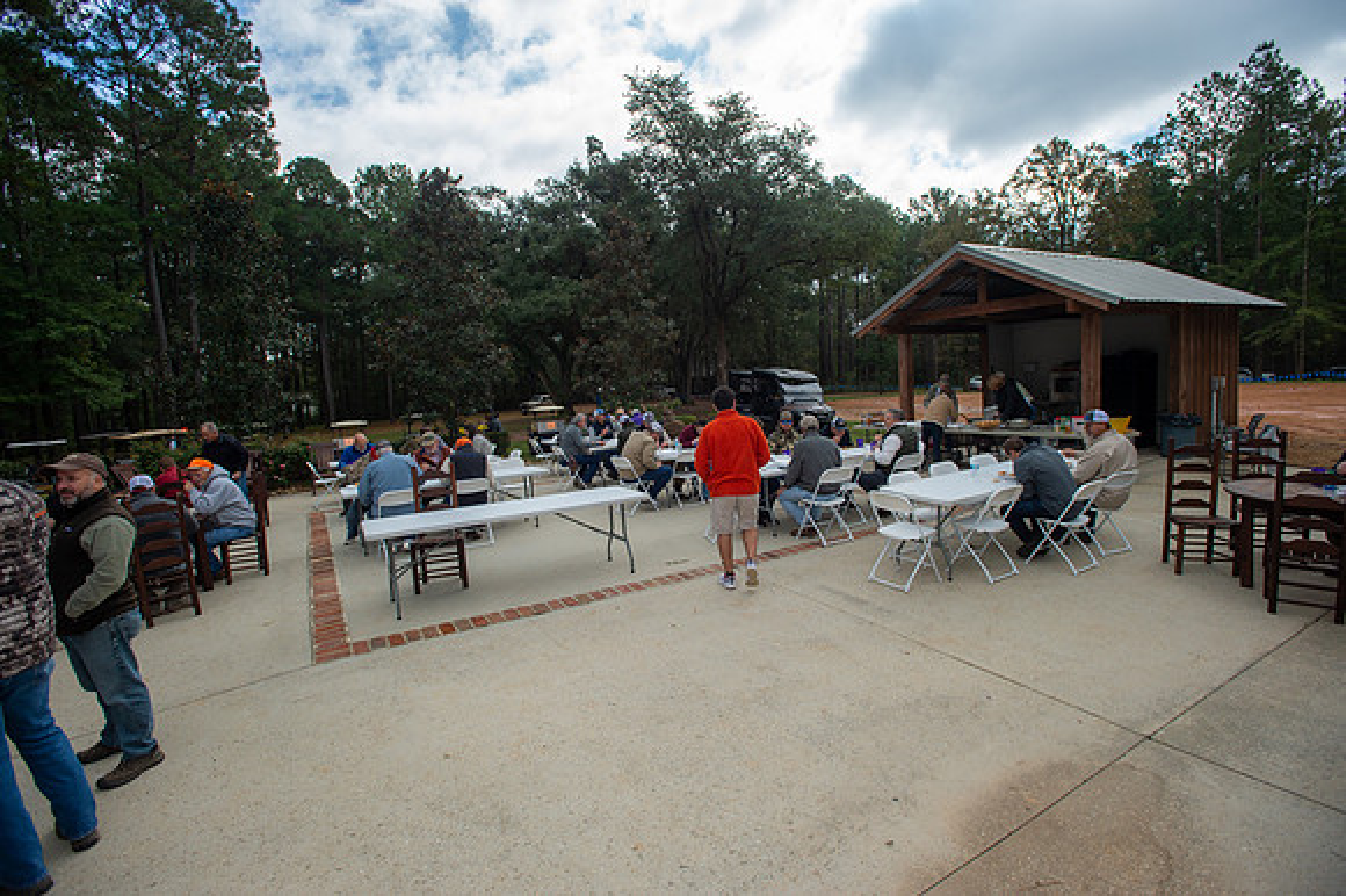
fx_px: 635
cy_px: 448
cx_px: 673
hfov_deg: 93.3
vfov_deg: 70.4
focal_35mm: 17
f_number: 4.5
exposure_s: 1/1250
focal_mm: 17
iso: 200
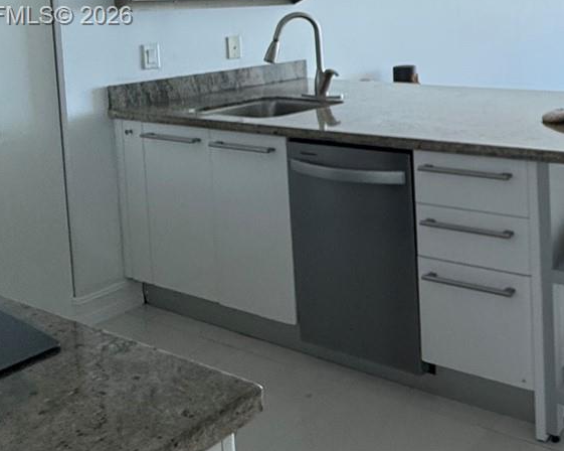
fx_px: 651
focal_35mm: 39
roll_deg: +1.1
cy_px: 17
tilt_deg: -2.8
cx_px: 623
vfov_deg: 35.2
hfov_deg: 38.6
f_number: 2.2
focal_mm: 2.22
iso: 200
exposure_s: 1/99
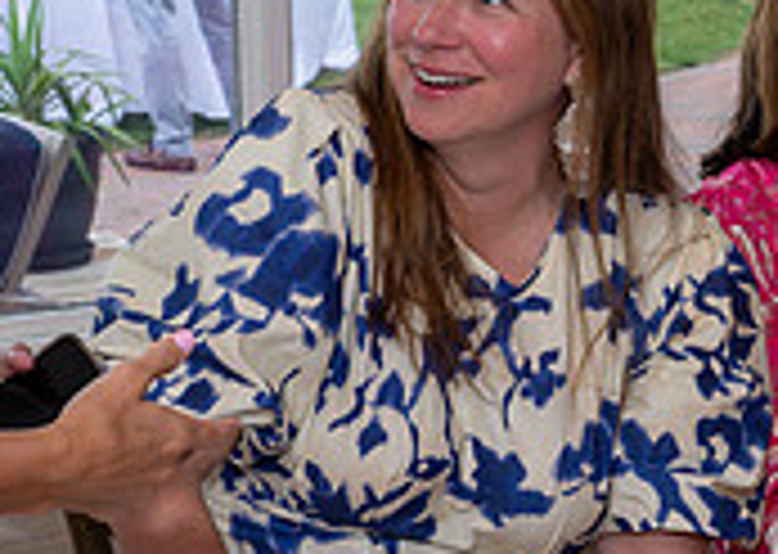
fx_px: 3044
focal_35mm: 138
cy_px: 215
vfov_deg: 10.4
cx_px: 463
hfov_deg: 14.6
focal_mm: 38
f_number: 7.1
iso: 500
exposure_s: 1/250
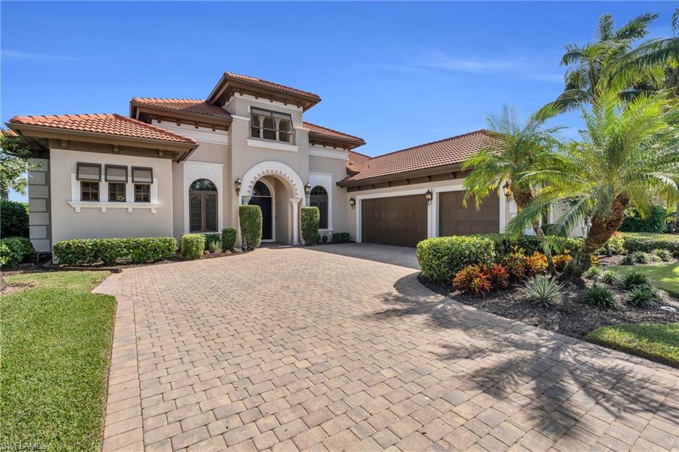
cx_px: 340
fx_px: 302
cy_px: 226
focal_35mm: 16
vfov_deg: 73.7
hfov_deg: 96.8
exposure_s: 1/500
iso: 200
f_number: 9
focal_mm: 16
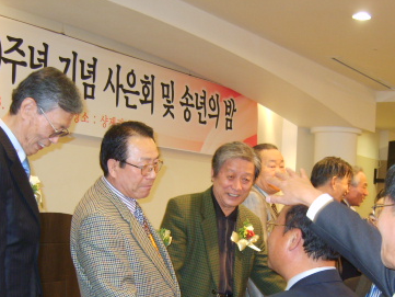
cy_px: 259
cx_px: 246
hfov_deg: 31.1
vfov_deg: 23.1
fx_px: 708
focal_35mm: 62
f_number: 2.8
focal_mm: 7.4
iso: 144
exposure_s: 1/30
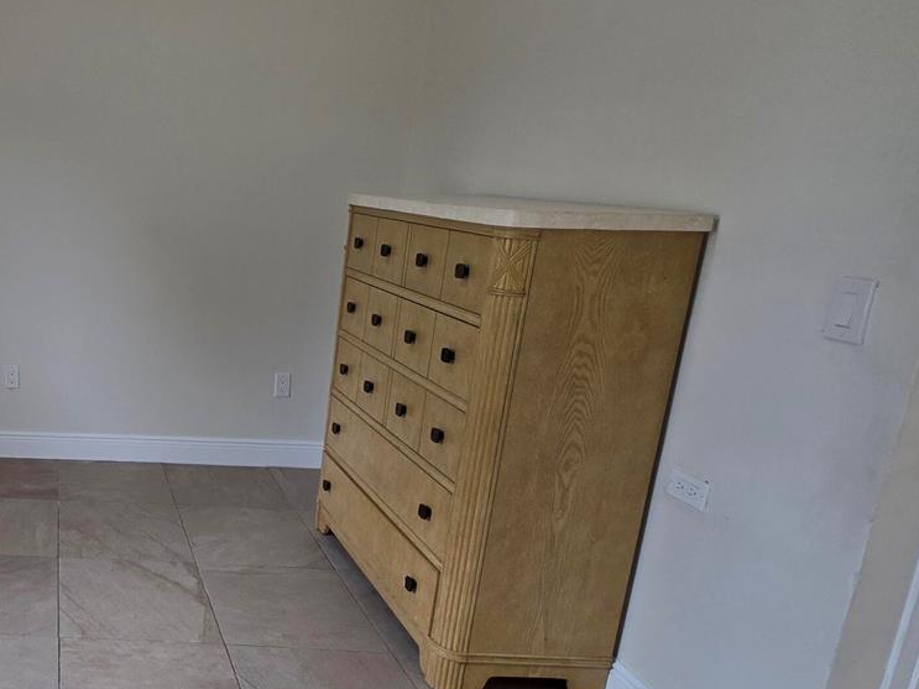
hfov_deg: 52.5
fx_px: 743
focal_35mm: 28
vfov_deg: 49.7
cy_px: 354
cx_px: 31
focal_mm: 2.2
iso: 100
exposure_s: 1/120
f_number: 1.9
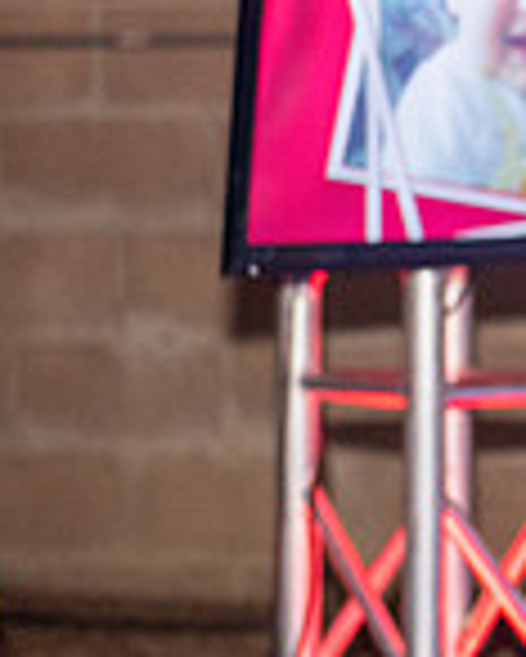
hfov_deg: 5.7
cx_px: 1187
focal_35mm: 261
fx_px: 5074
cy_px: 200
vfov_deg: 7.4
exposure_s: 1/200
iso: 1600
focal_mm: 70
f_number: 4
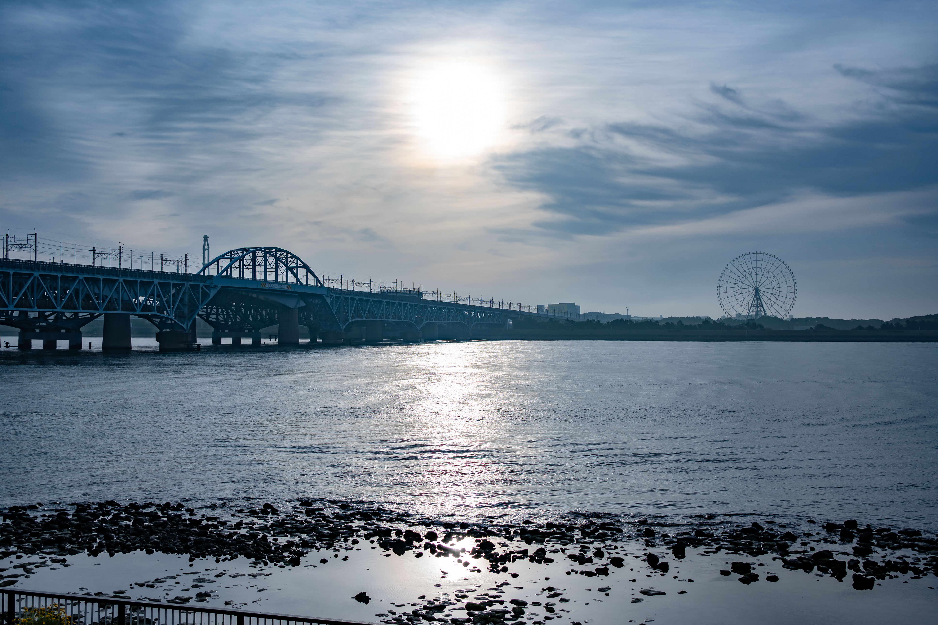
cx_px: 469
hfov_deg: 53.1
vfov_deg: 36.9
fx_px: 938
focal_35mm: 36
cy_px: 312
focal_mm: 24
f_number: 4
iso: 100
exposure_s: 1/2000
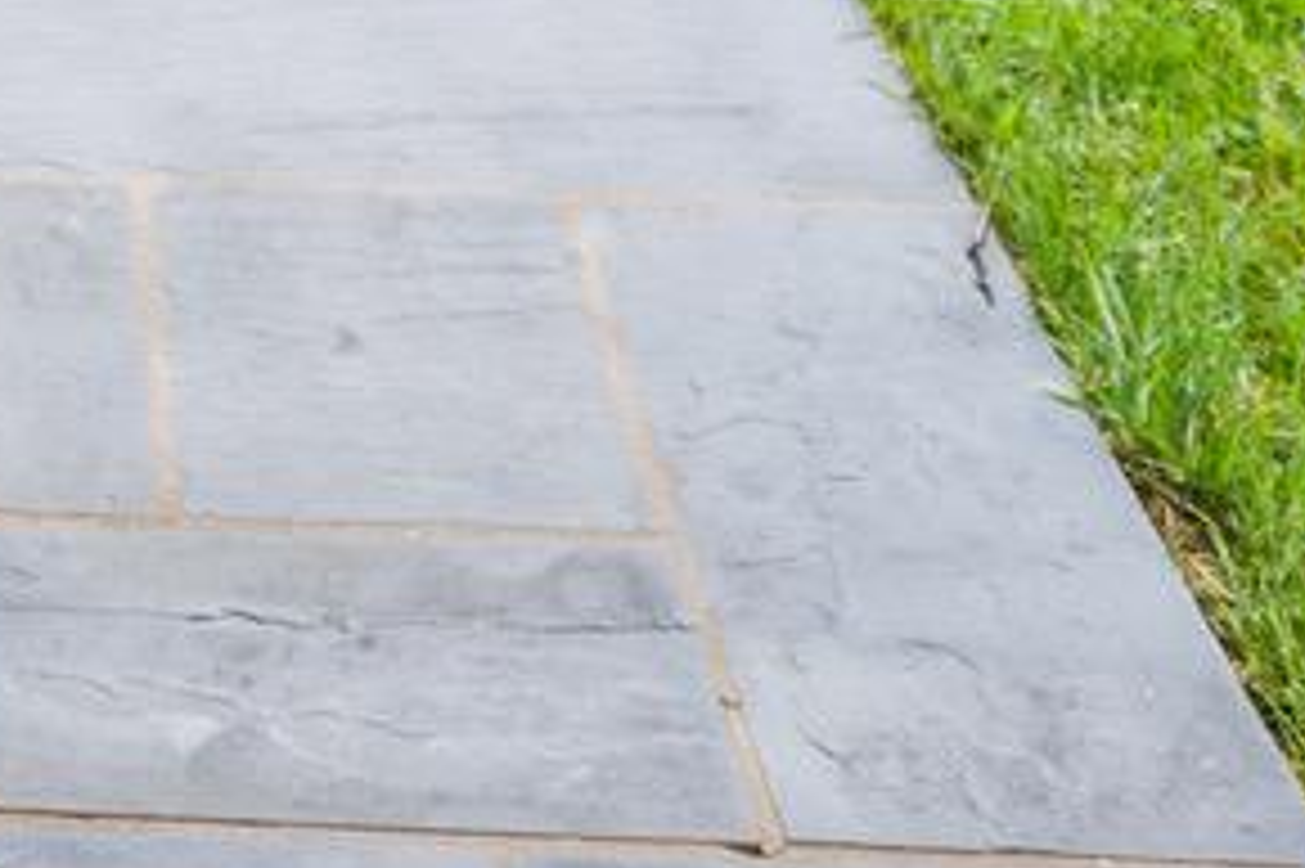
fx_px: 4094
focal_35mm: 113
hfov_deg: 16.8
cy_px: -1581
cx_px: -500
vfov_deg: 9.8
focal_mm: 16
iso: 200
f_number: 4
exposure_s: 1/100
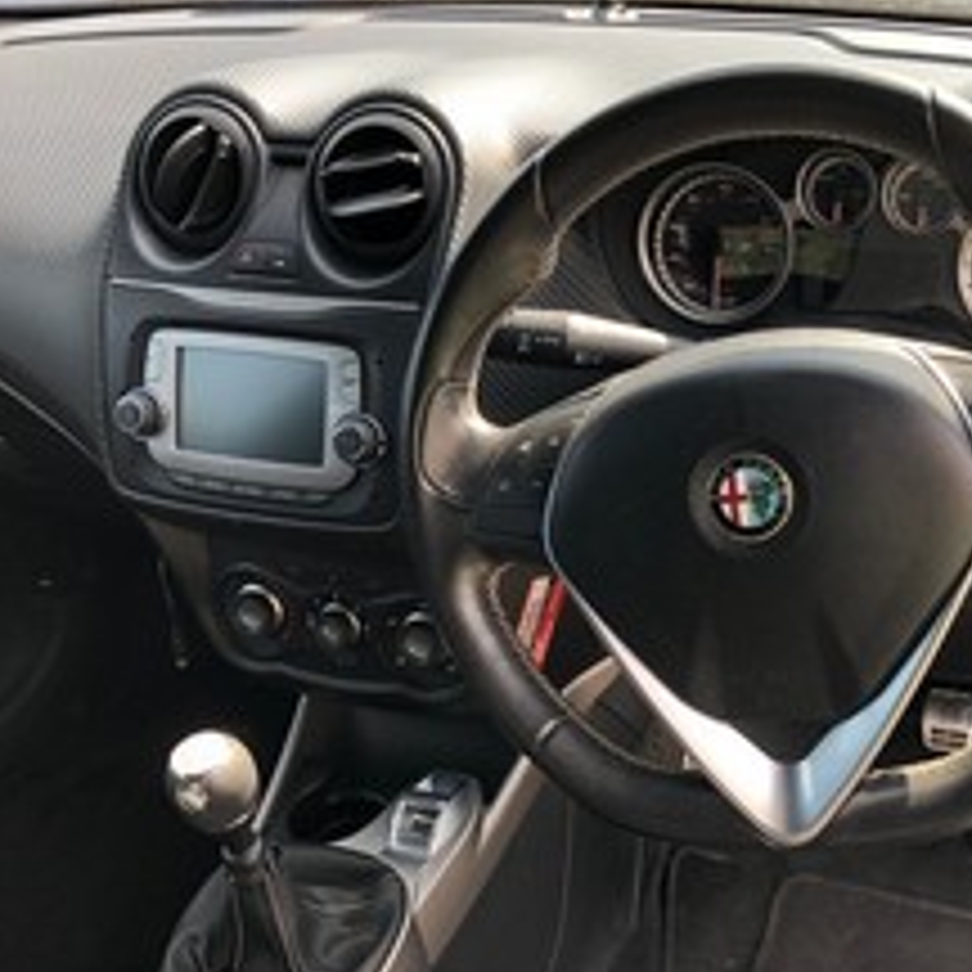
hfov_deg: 40.8
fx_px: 1271
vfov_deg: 41.8
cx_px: 711
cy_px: 540
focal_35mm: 40
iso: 32
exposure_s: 1/120
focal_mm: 4
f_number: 1.8
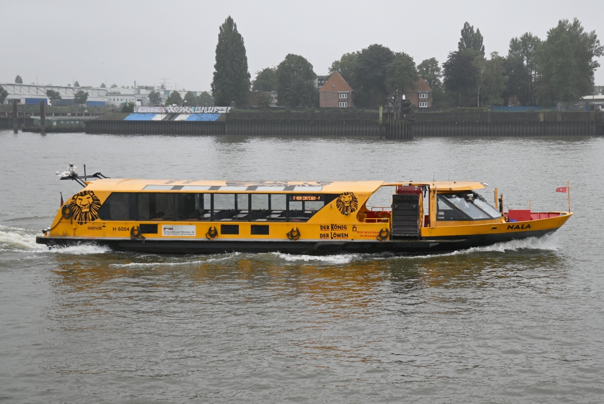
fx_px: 840
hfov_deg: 39.6
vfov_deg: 27.1
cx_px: 302
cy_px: 202
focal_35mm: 50
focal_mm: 50
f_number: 4
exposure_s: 1/250
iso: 220
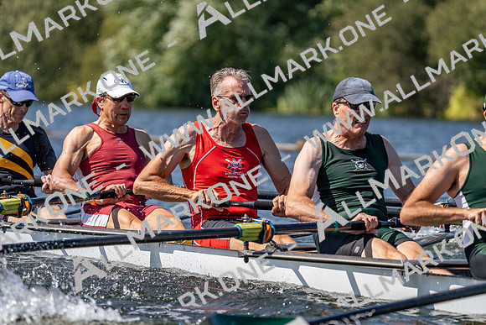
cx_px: 243
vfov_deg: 4.7
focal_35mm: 295
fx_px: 3983
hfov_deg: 7.0
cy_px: 162
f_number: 5.6
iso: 250
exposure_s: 1/2000
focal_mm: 295
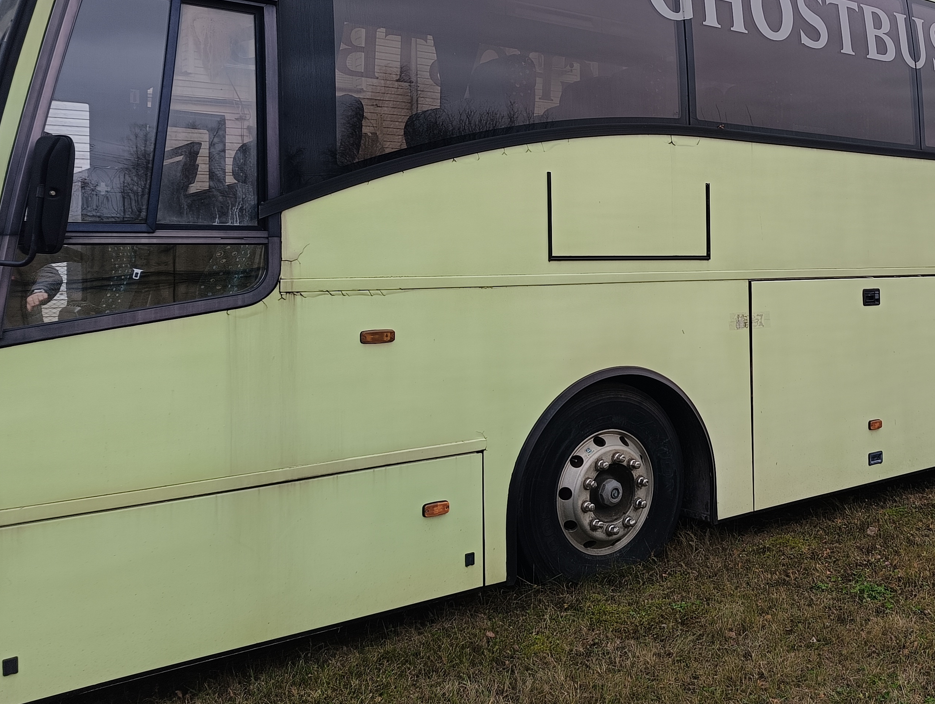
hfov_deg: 48.0
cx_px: 713
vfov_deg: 38.4
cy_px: 247
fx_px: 1001
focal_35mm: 37
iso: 80
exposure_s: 1/100
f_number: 1.69
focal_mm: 6.06
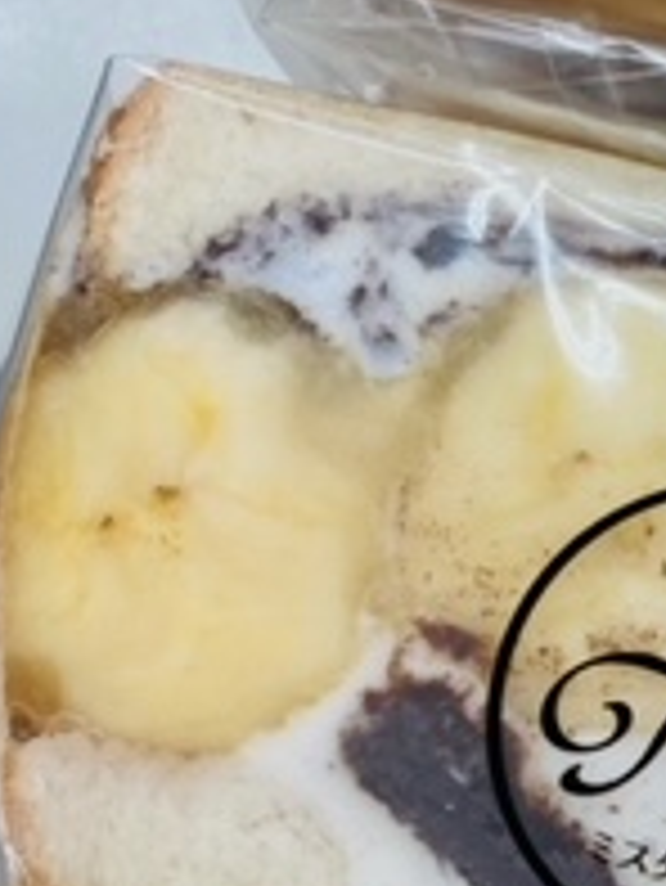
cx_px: 940
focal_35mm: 91
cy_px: 810
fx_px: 2332
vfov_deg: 21.0
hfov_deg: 15.3
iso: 40
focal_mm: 3.99
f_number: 1.8
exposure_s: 1/120
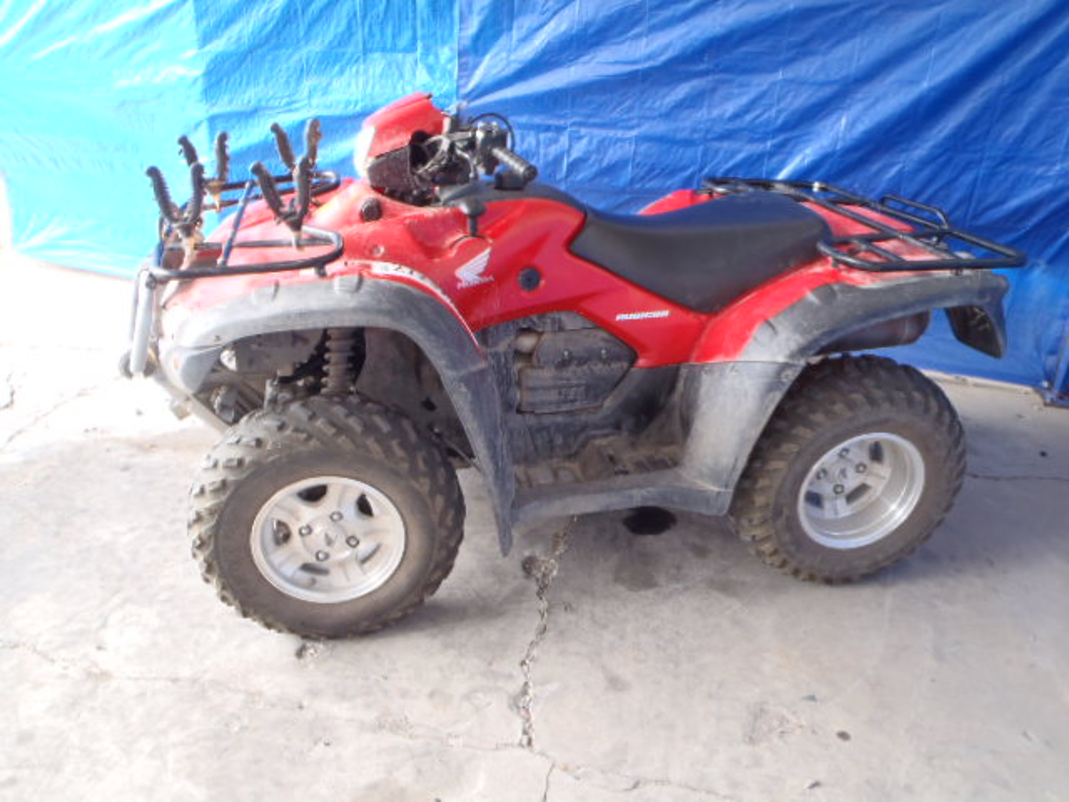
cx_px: 534
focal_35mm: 28
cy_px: 401
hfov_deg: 63.4
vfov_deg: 49.7
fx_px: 865
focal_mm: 5
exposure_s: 1/30
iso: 100
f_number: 3.5
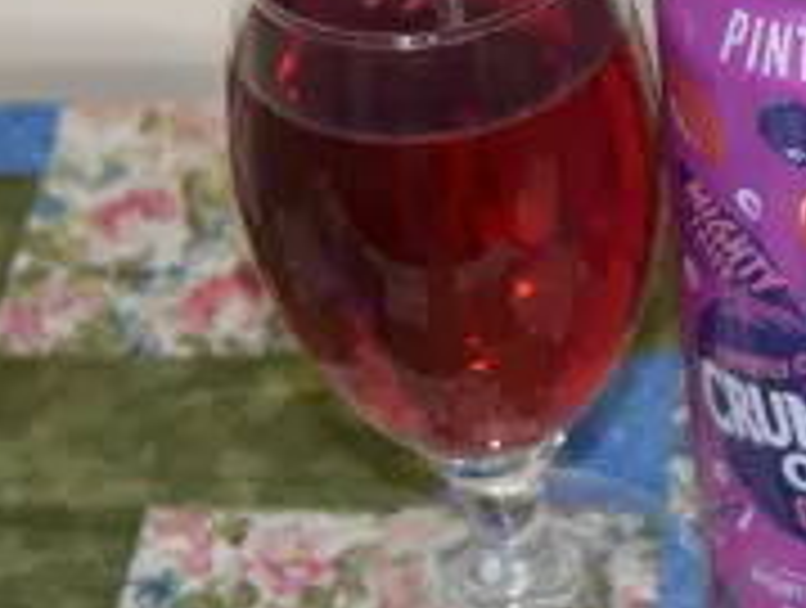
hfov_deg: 13.3
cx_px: 644
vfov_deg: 10.1
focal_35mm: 148
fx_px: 3453
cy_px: 250
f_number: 5.3
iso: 800
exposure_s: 1/60
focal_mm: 46
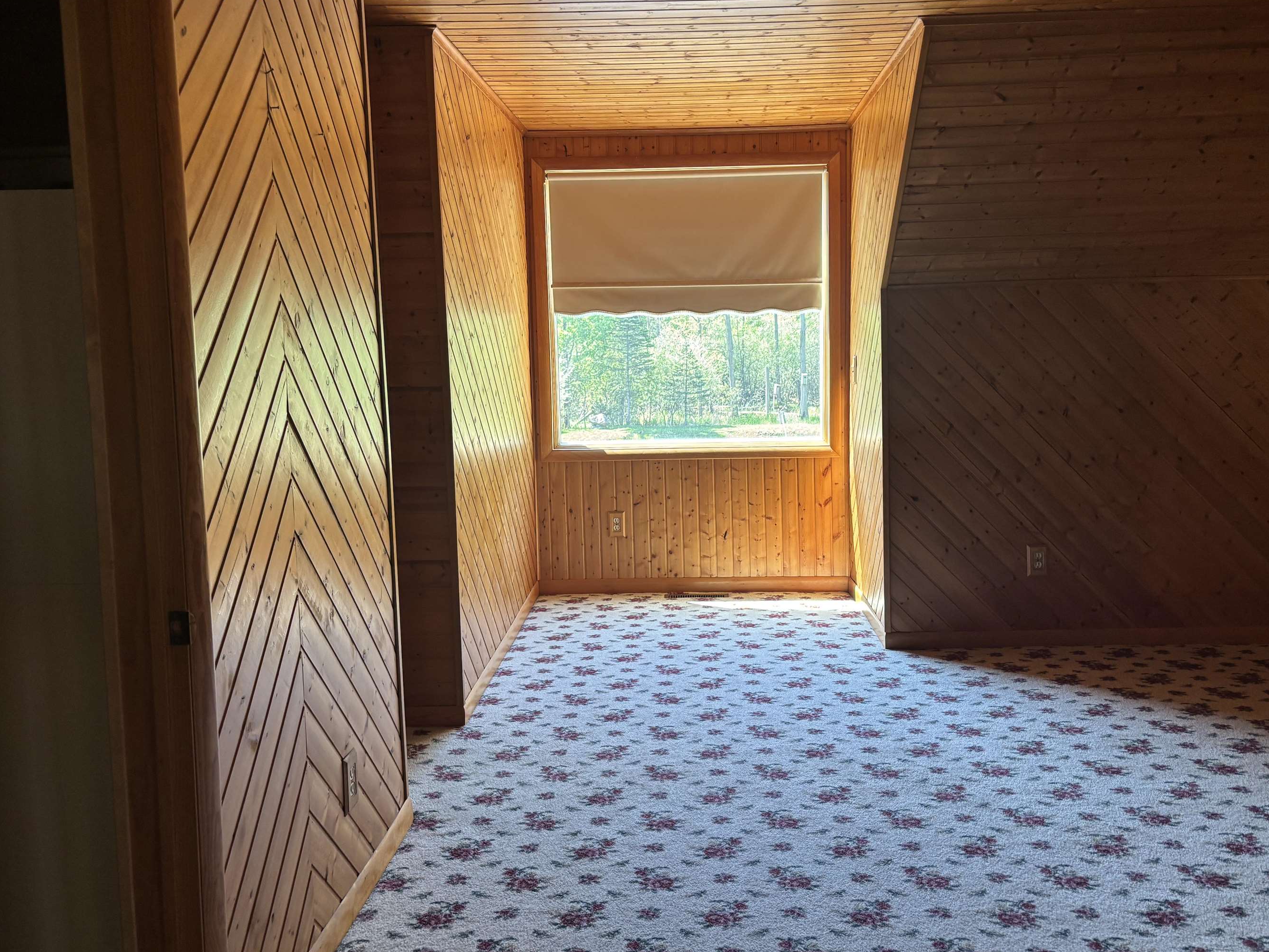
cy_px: 429
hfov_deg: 59.9
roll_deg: +1.5
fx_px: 1100
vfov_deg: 46.7
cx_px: 670
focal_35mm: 30
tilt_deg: -5.4
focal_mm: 5.96
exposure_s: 1/120
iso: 125
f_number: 1.6
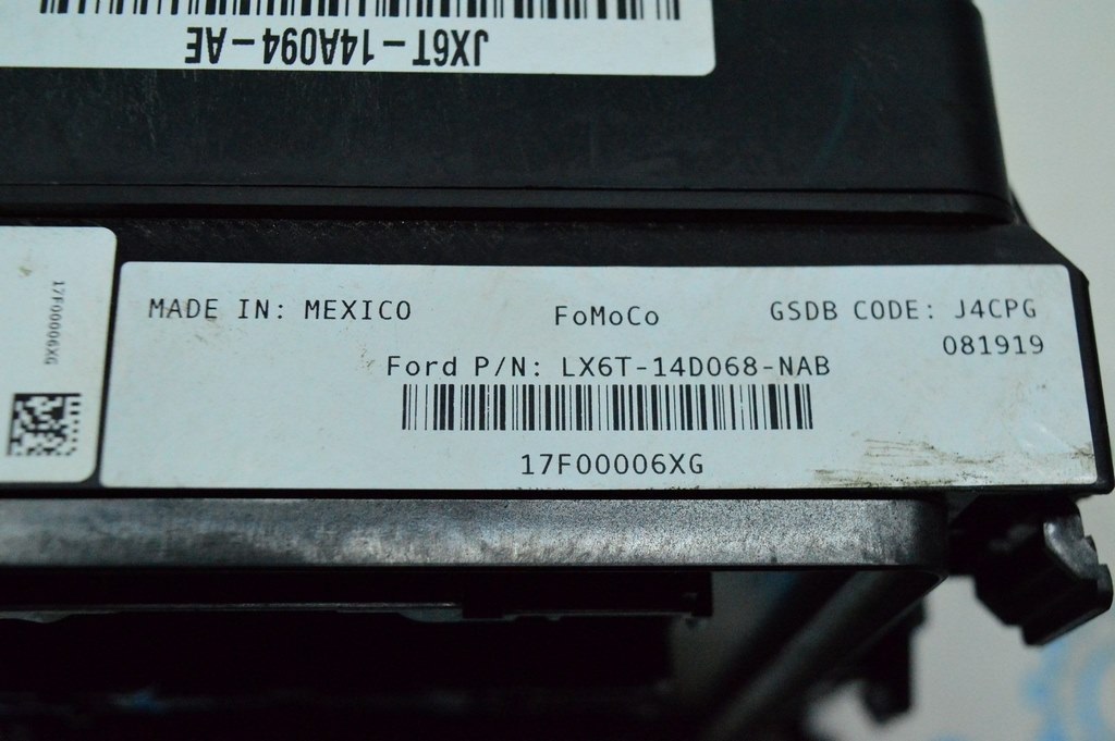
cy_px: 370
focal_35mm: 52
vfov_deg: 25.7
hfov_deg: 37.9
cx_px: 558
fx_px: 1625
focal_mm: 35
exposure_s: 1/800
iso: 6400
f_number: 6.3
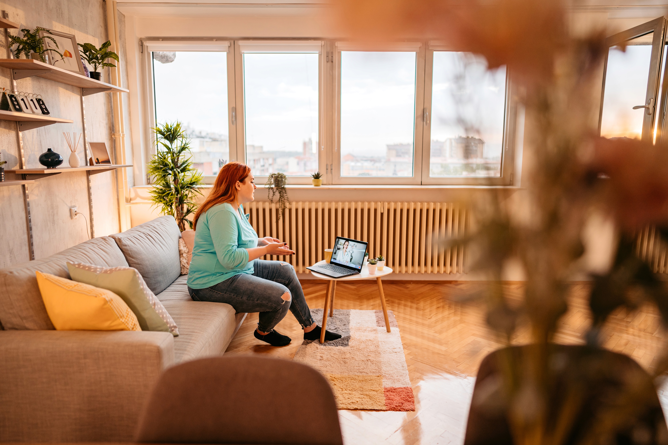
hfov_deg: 73.7
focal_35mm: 24
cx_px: 334
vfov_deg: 53.1
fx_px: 445
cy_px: 222
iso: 200
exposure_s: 1/125
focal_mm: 24
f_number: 1.4
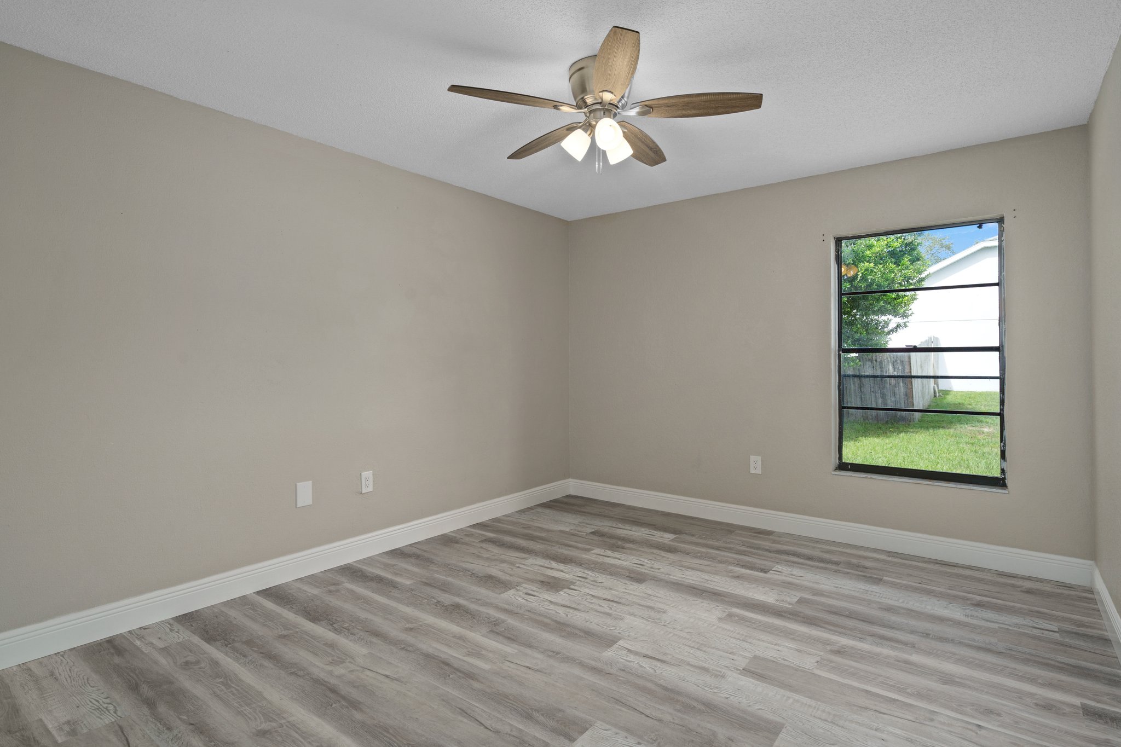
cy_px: 374
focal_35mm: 18
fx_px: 560
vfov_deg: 67.4
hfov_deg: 90.0
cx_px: 560
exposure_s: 1/2
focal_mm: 18
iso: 320
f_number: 8
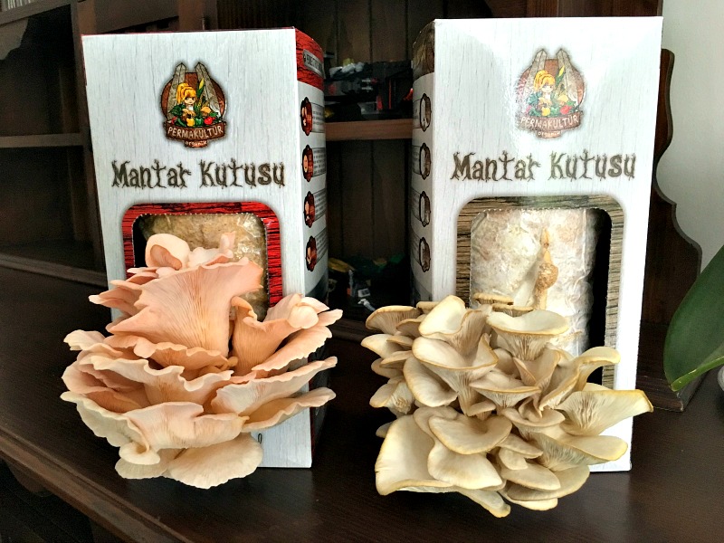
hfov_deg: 61.7
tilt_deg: -11.3
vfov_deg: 48.2
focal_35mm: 29
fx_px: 607
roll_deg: +0.8
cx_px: 362
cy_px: 272
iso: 200
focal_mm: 4.15
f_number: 2.2
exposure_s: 1/33
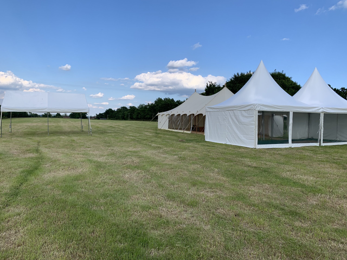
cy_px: 130
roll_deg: -3.1
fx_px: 261
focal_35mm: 26
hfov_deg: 67.3
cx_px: 174
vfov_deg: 53.1
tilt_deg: +2.0
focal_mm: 4.25
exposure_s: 1/1536
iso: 25
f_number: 1.8
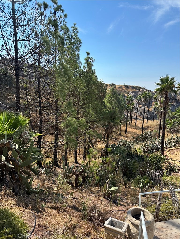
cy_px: 120
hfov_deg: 56.8
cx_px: 90
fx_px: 166
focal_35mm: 24
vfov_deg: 71.6
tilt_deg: -10.1
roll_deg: -2.6
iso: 80
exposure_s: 1/3597
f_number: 1.78
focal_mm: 6.86
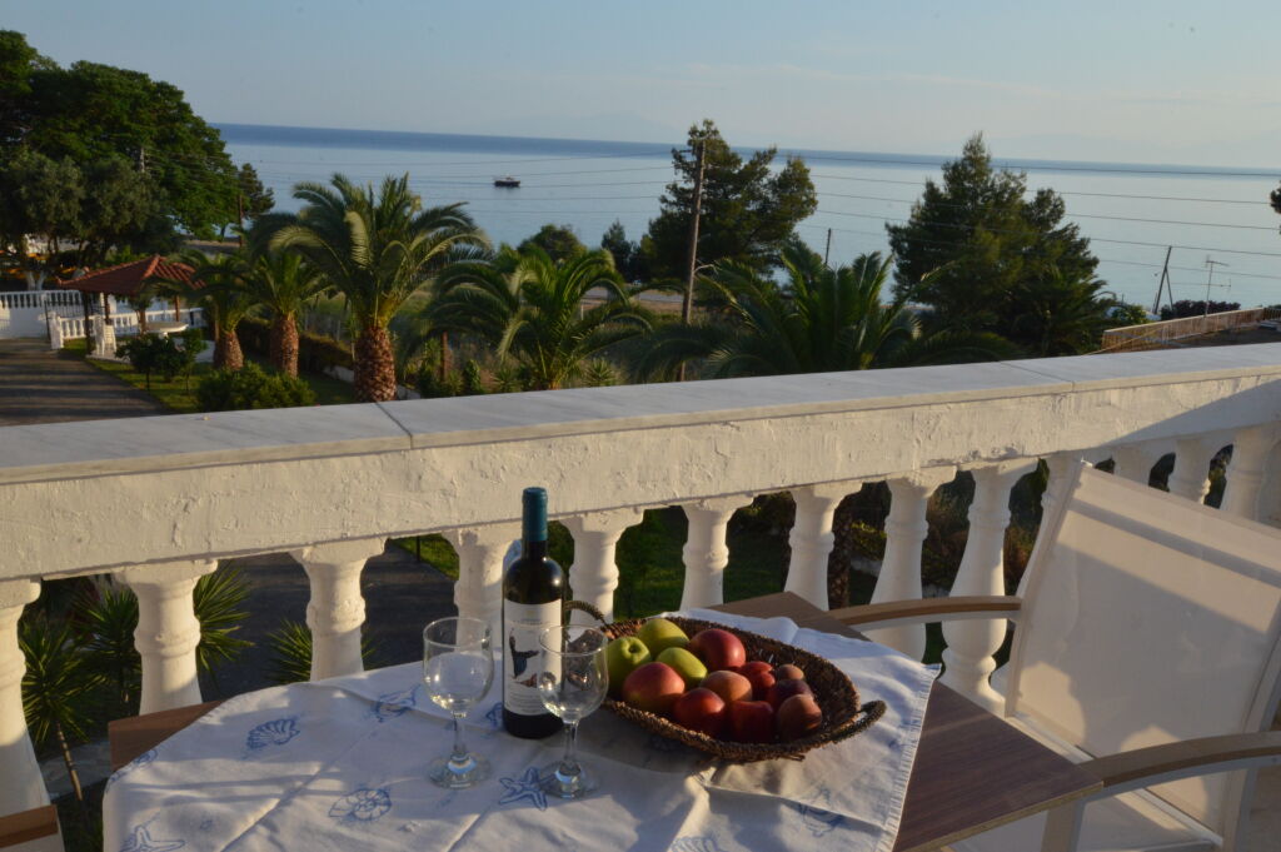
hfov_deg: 62.0
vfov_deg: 43.5
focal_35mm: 30
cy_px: 426
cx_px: 640
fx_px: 1067
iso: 800
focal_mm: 20
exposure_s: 1/125
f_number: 25
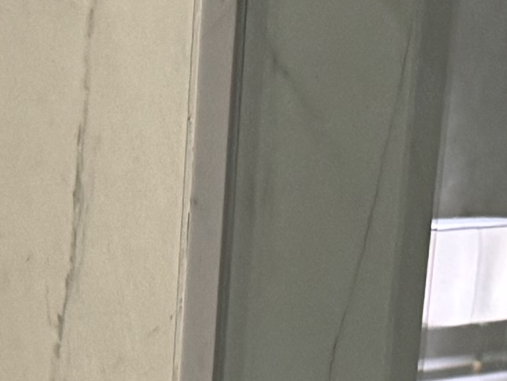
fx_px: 2739
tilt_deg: -26.9
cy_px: 1413
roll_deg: -3.4
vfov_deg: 6.6
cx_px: 68
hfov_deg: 10.5
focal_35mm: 187
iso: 320
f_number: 1.78
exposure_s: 1/60
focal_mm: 6.76
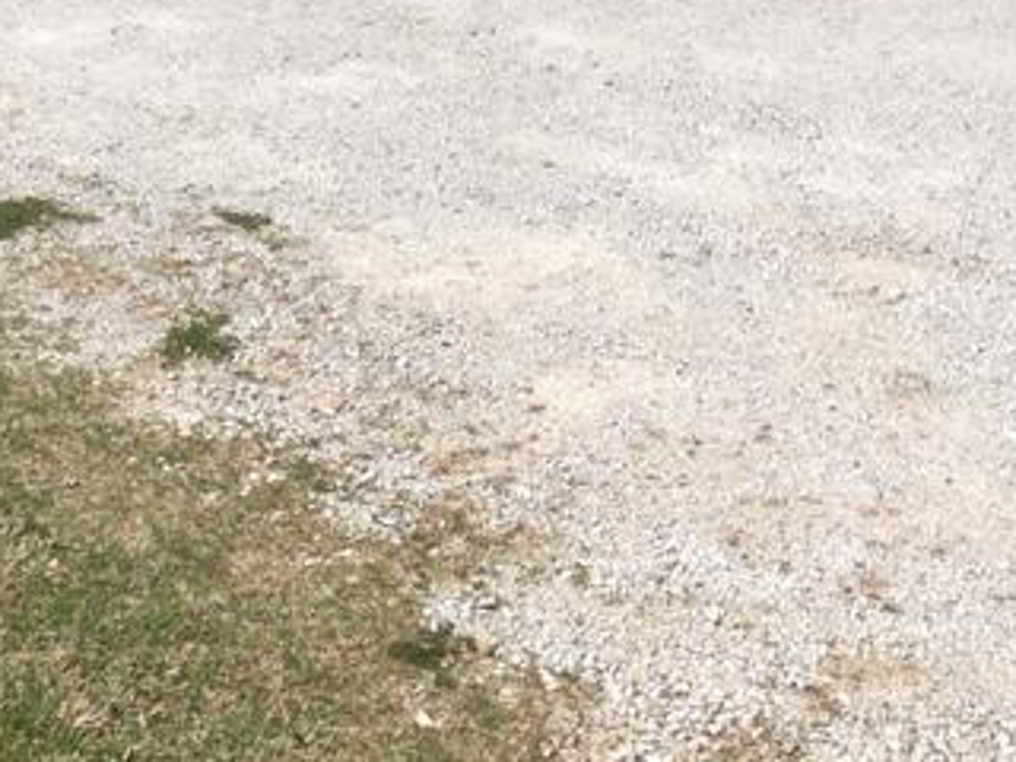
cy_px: 3
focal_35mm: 58
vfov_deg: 24.1
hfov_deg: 32.5
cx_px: 238
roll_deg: +1.6
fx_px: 1702
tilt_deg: -12.7
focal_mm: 4.15
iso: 25
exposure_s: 1/2024
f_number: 2.2
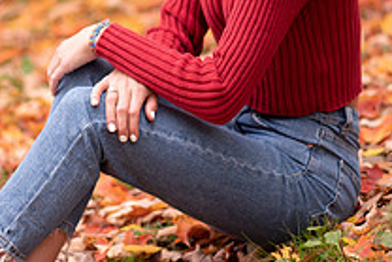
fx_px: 2582
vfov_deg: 5.8
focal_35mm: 237
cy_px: 41
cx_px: 121
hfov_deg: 8.7
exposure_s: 1/250
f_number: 1.8
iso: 100
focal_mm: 85
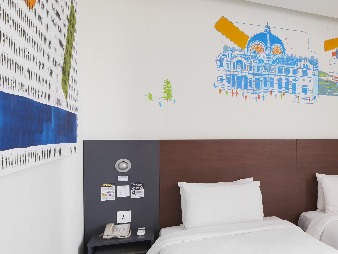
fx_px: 342
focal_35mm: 35
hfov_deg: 45.7
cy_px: 138
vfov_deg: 40.7
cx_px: 326
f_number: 16
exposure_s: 8
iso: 100
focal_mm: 16
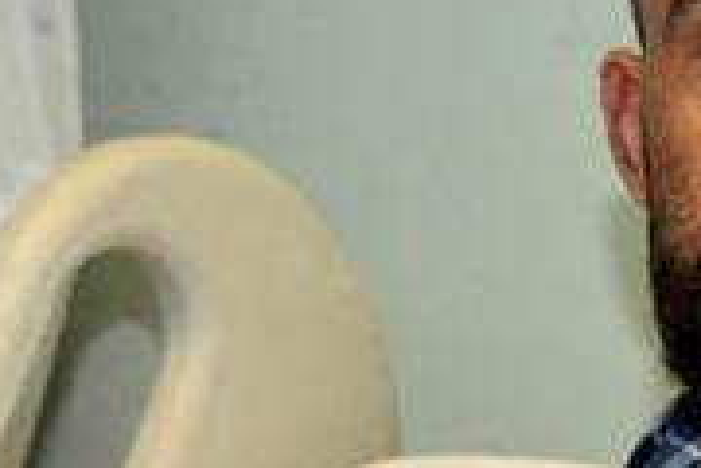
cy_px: 456
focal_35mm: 175
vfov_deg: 7.8
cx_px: 822
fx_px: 3407
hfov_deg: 11.5
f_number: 10
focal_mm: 42
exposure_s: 1/200
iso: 5000
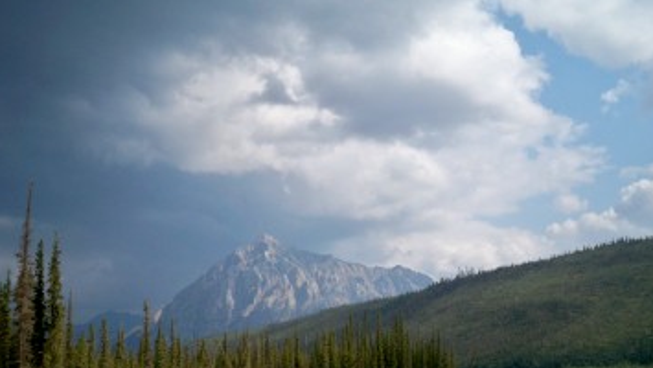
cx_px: 320
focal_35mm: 43
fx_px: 745
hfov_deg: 47.3
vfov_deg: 27.5
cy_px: 261
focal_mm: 6.3
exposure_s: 1/800
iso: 80
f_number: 4.7
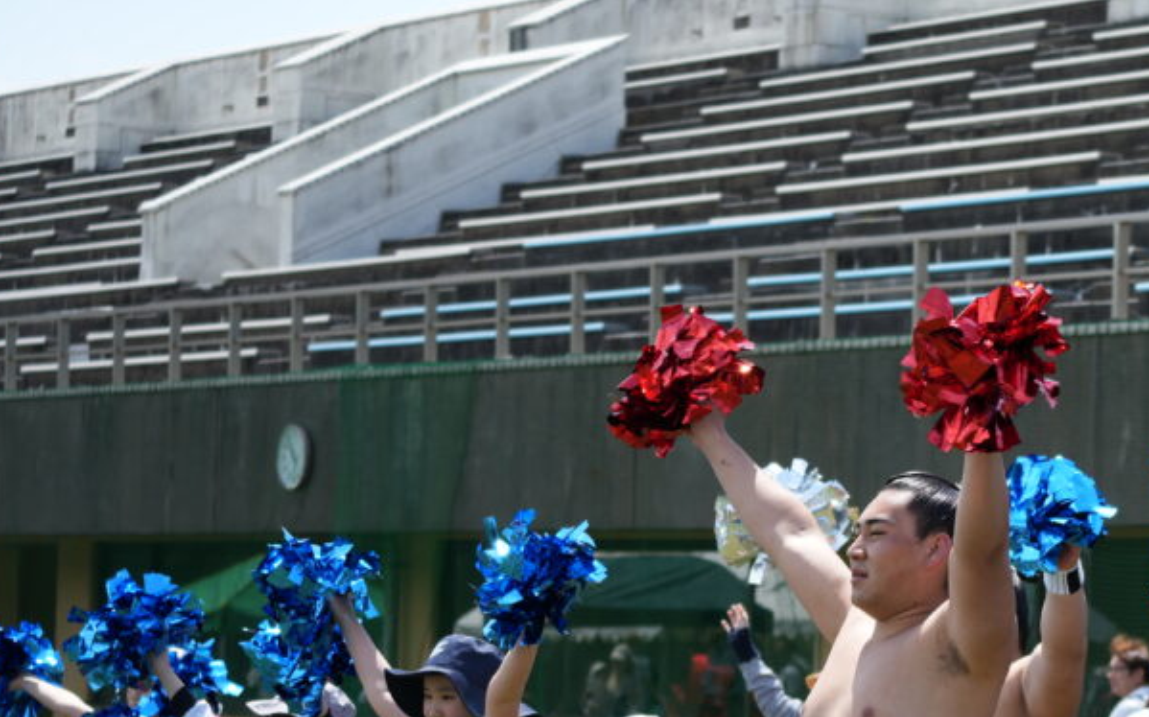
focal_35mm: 159
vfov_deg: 8.2
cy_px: 800
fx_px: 4978
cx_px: 1080
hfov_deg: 13.0
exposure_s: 1/500
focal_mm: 73
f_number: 4.5
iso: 125
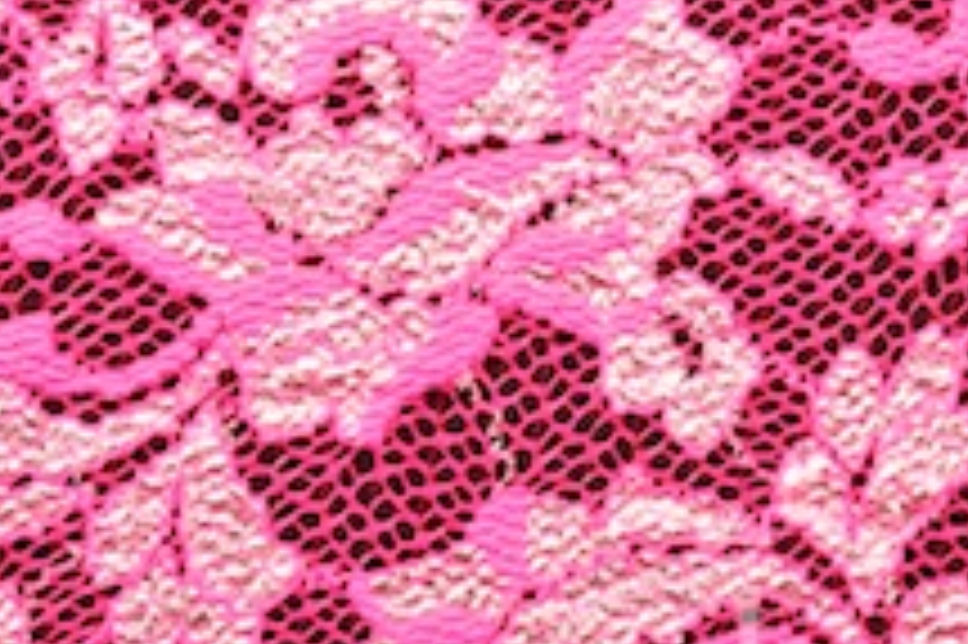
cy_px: 712
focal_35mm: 293
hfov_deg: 7.0
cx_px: 833
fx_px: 7872
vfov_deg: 4.7
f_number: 10
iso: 400
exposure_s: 1/640
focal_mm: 70
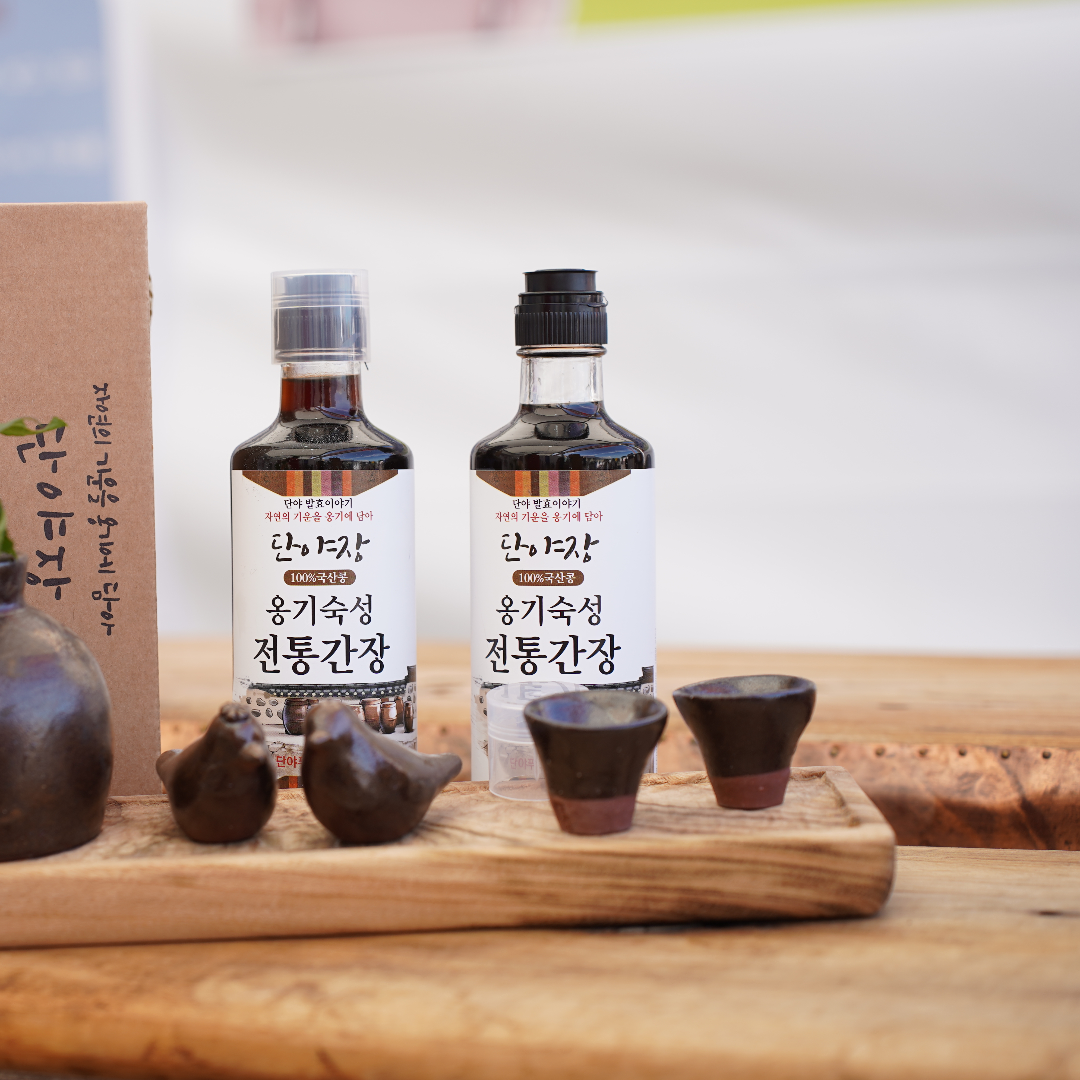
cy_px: 540
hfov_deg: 19.0
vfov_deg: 19.1
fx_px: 3212
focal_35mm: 91
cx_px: 272
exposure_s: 1/200
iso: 100
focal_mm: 71
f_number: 3.5
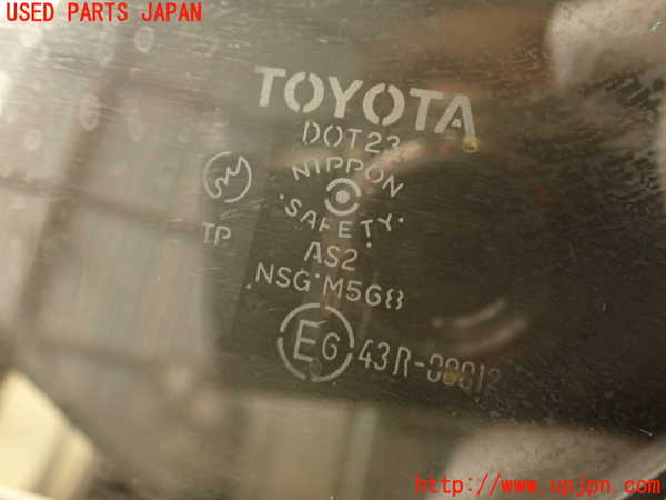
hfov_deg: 56.8
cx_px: 333
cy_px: 250
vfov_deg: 44.2
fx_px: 616
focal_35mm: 32
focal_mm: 5.79
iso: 500
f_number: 2.4
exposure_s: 1/30
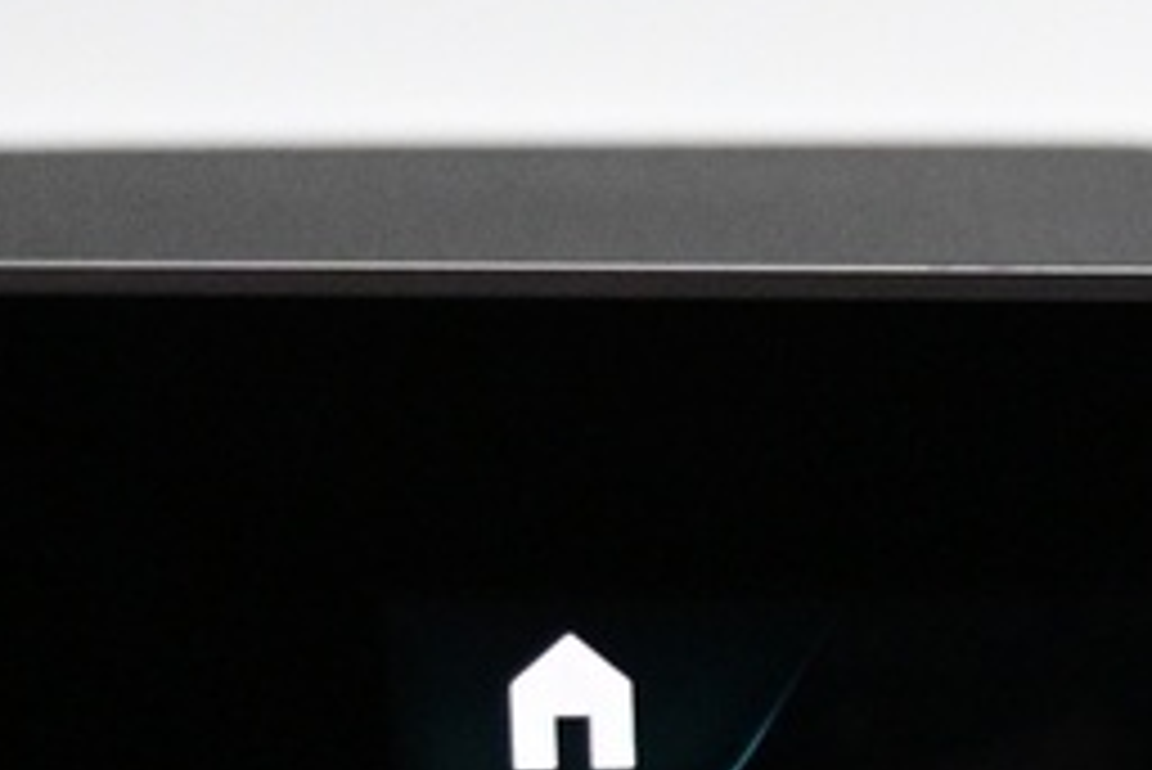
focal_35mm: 152
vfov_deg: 8.8
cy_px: 1220
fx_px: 4867
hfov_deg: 11.8
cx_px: 2466
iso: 1600
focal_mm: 16
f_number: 3.5
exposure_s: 1/125
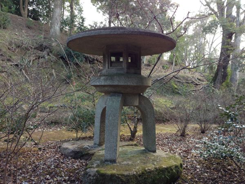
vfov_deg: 42.9
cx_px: 122
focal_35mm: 33
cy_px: 92
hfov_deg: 55.4
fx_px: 234
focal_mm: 4.13
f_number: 2.4
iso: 50
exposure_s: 1/40
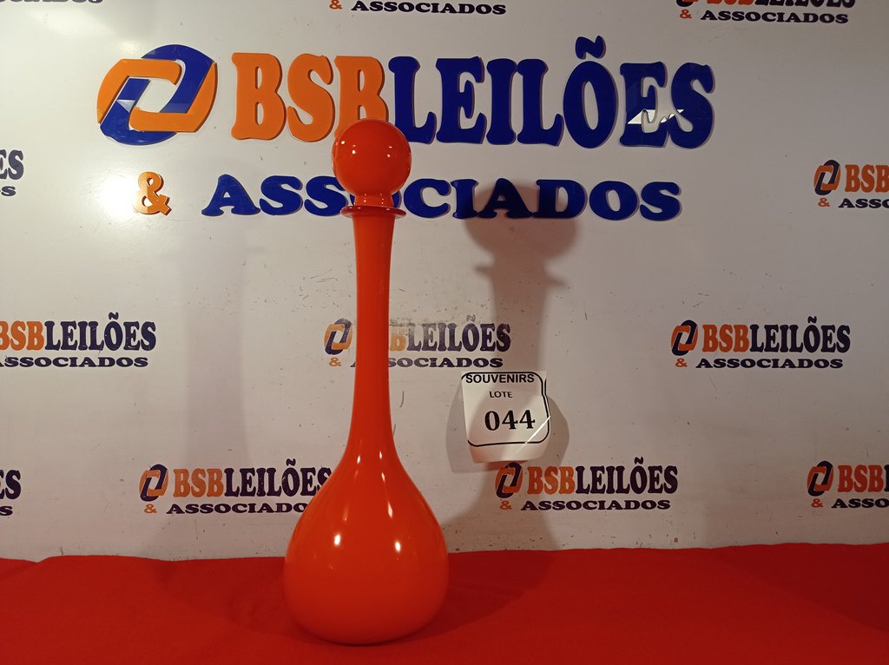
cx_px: 444
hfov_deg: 63.5
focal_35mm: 28
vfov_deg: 49.7
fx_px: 718
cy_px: 332
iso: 122
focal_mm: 4.7
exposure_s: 1/120
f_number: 1.79
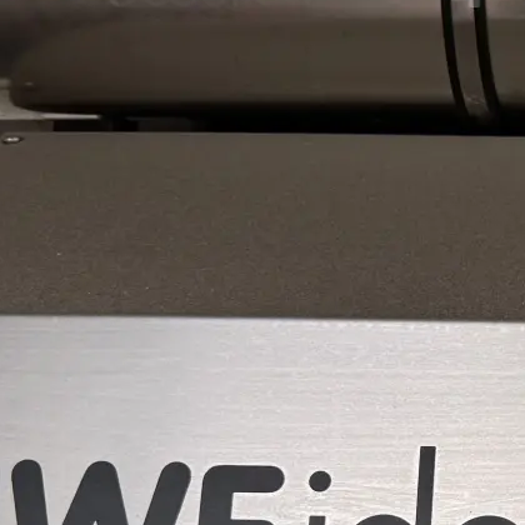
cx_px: 810
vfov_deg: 17.5
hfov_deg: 16.2
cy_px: 541
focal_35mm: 97
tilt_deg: +12.0
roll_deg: -0.9
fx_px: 1664
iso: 200
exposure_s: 1/112
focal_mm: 6.76
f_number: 1.78
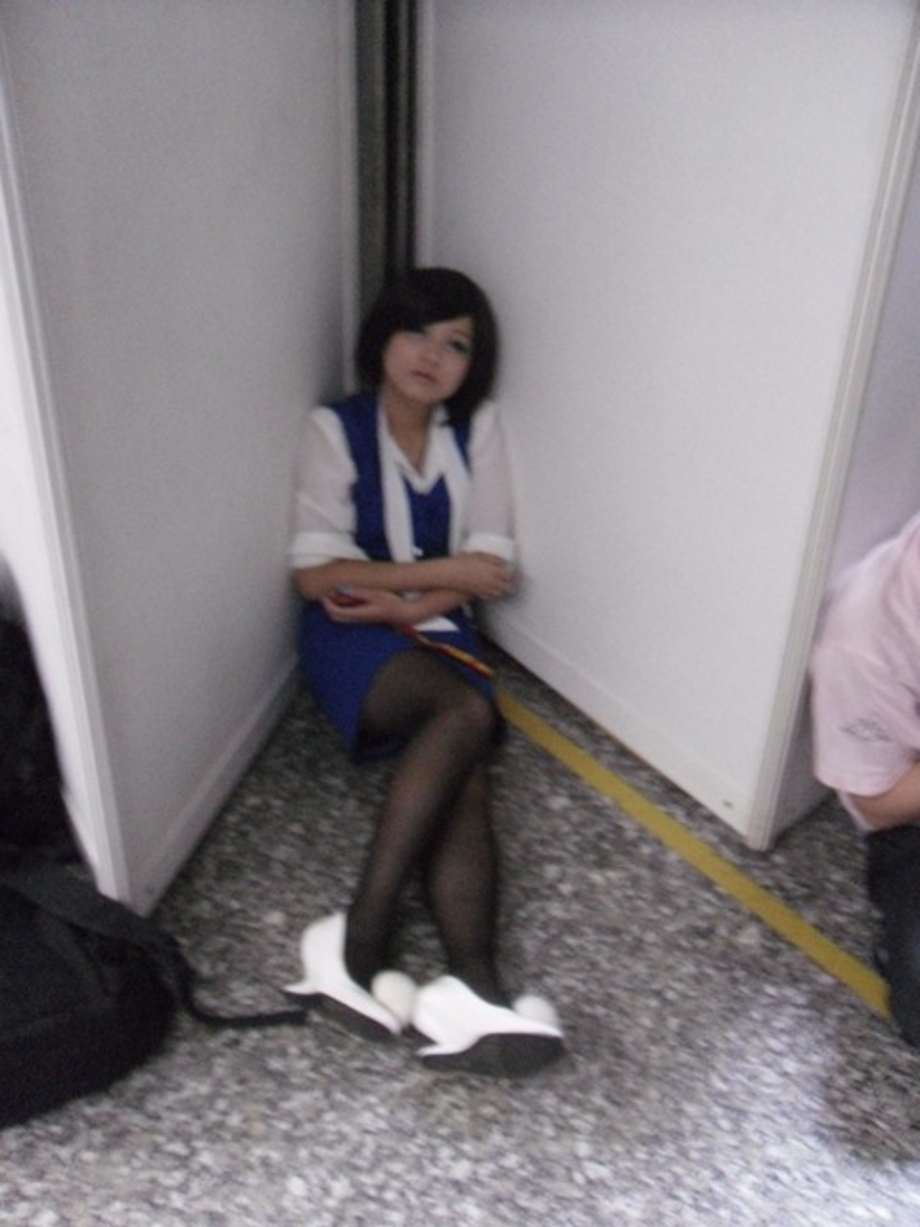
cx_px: 460
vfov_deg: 42.1
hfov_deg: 32.2
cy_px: 614
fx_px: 1595
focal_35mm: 45
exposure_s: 1/10
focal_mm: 6.3
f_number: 3.5
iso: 800
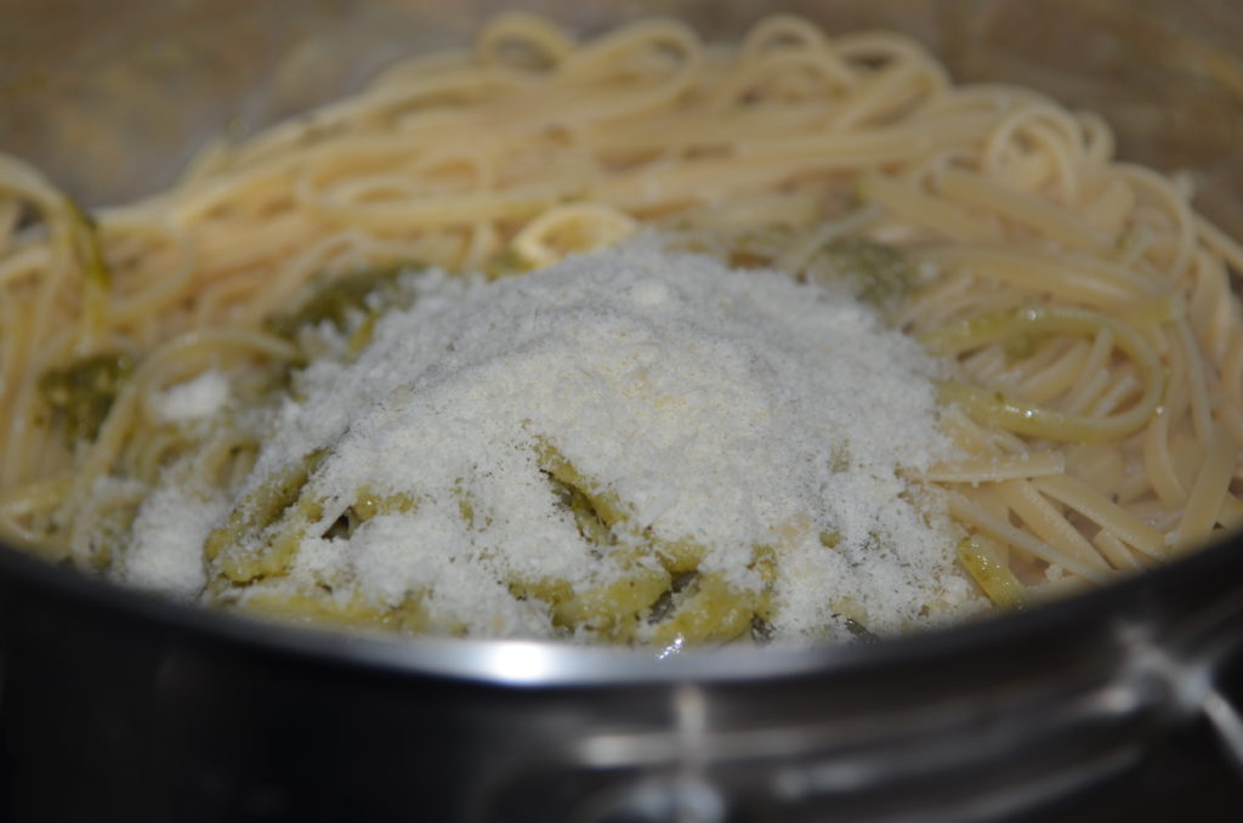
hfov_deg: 17.5
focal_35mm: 117
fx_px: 4031
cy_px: 412
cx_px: 622
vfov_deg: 11.7
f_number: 4
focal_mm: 78
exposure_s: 1/60
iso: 160
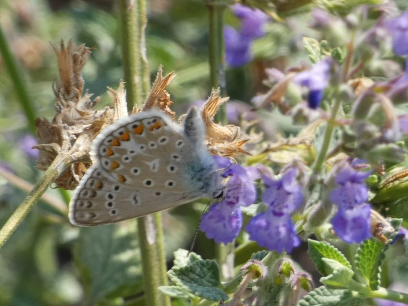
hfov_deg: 5.2
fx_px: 4527
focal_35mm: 384
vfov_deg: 3.9
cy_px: 153
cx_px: 204
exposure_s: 1/100
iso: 80
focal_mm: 68.8
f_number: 5.6
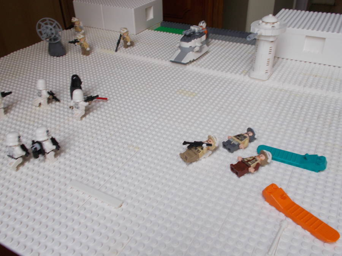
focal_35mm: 34
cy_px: 128
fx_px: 336
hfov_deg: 54.0
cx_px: 171
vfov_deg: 41.8
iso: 100
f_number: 3.6
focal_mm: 6
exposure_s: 1/25
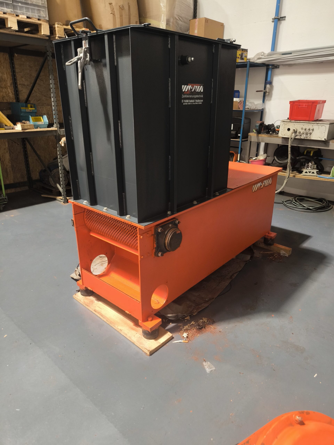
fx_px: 309
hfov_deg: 56.8
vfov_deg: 71.6
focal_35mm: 24
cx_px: 167
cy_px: 222
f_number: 1.9
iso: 400
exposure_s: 1/33.3
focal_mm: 6.92
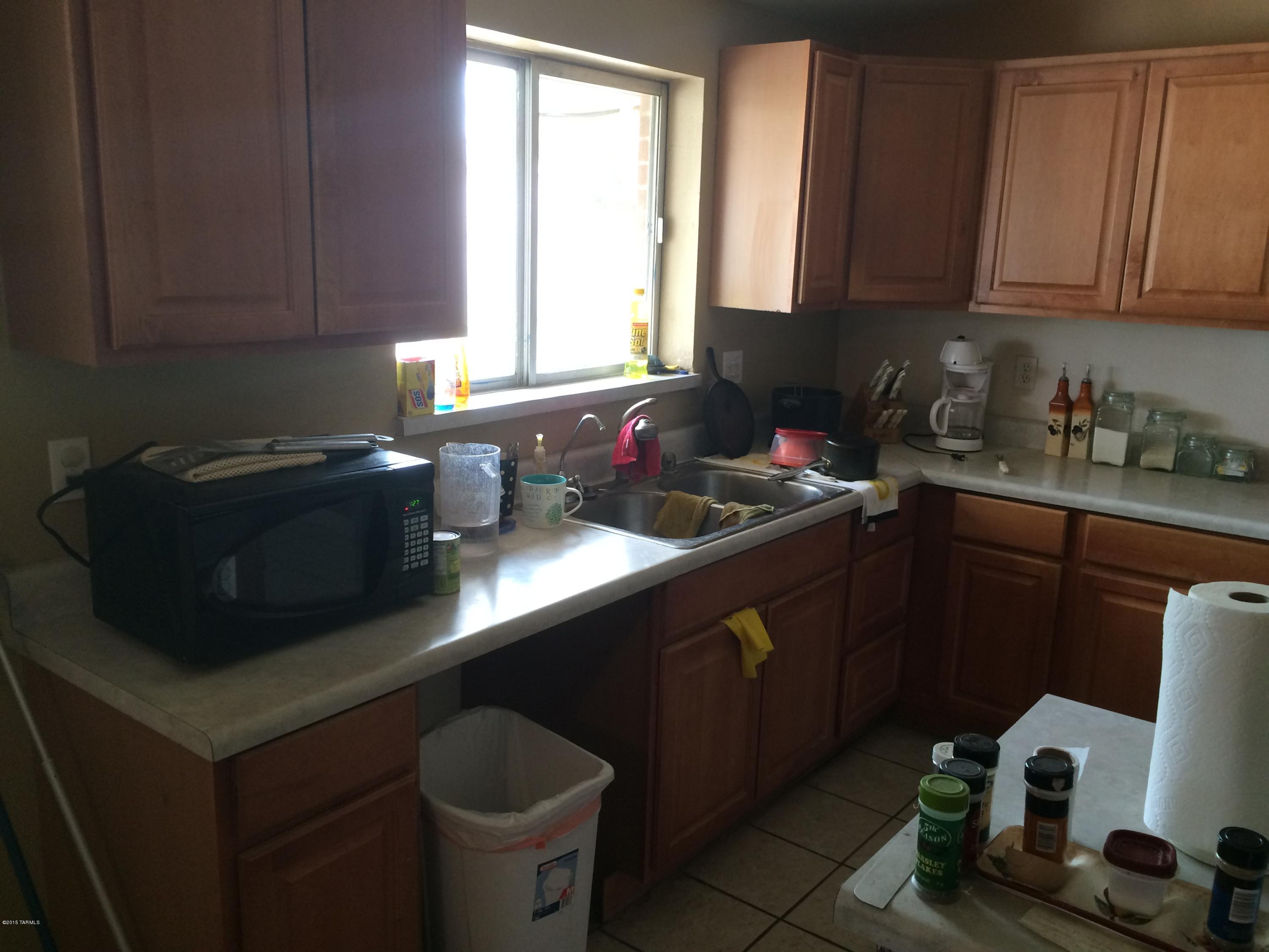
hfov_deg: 61.7
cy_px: 476
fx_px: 1063
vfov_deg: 48.2
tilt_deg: -14.3
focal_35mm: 29
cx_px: 634
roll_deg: -2.3
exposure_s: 1/30
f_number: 2.2
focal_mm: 4.15
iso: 80
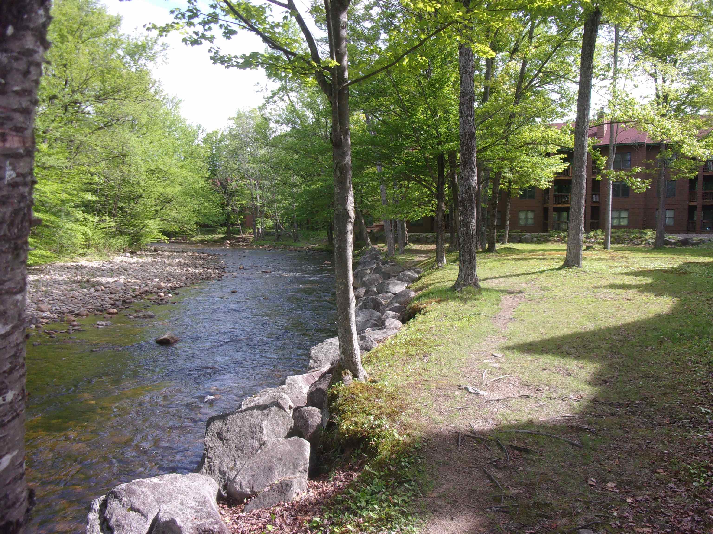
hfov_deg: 63.4
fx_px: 577
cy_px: 267
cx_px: 356
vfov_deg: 49.7
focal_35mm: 28
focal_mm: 5.1
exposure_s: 1/200
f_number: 3.9
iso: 80
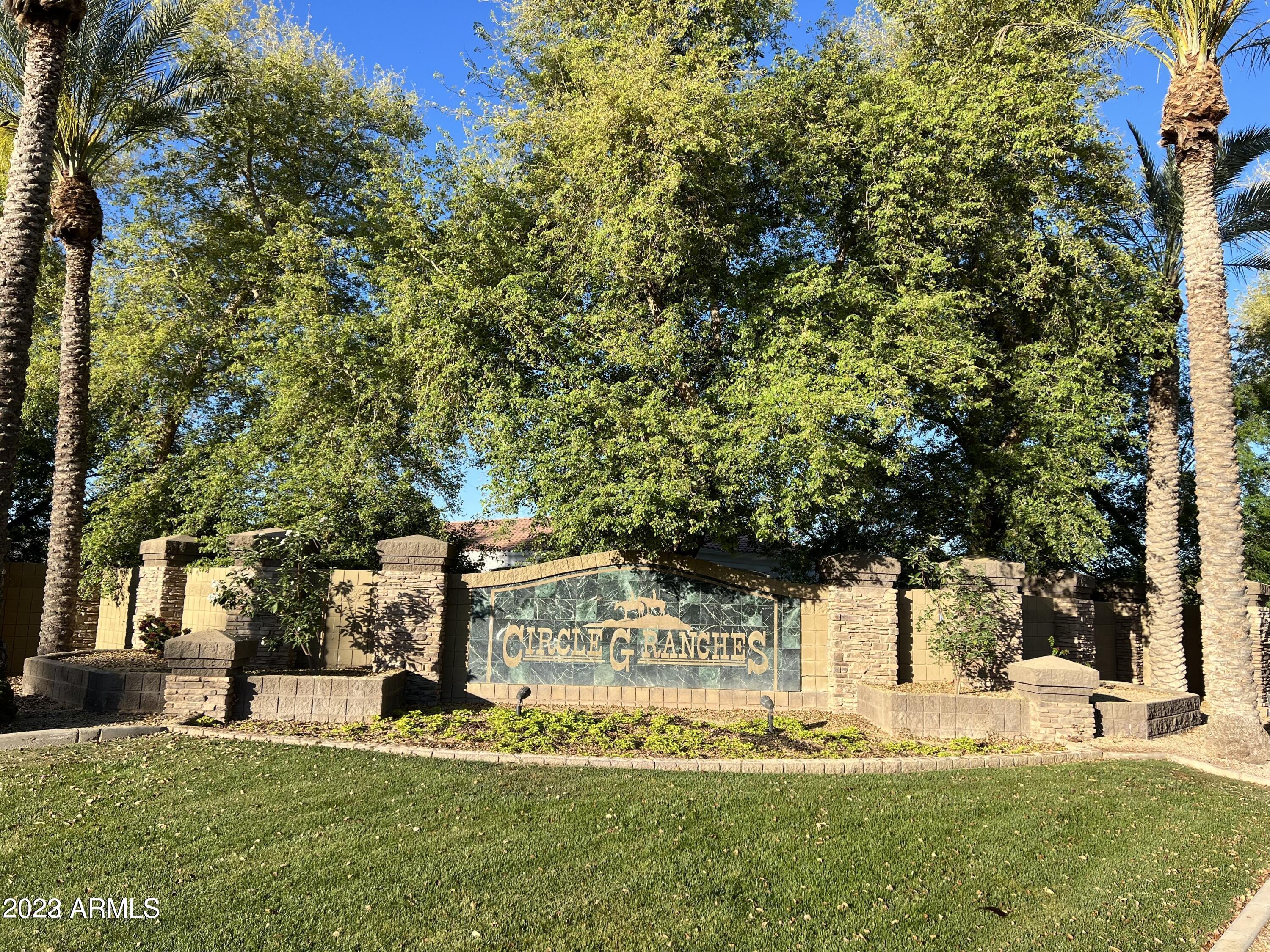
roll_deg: -2.1
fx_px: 954
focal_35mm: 26
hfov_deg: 67.3
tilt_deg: +7.3
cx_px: 635
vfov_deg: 53.1
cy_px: 476
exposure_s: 1/1869
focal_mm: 5.7
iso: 50
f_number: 1.5
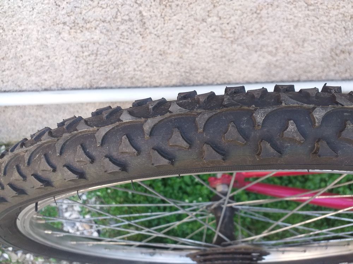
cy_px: 132
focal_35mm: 26
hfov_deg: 67.3
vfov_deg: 53.1
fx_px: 265
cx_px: 176
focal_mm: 3.6
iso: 80
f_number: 1.9
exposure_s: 1/100
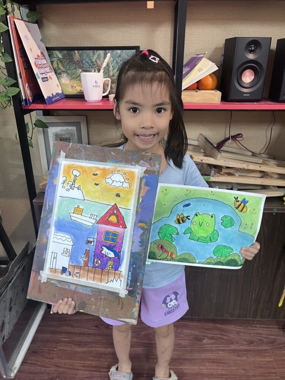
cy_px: 190
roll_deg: +0.4
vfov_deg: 67.3
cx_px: 142
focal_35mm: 26
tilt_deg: -22.5
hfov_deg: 53.1
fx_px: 285
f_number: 1.6
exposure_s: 1/50
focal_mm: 5.1
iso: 125
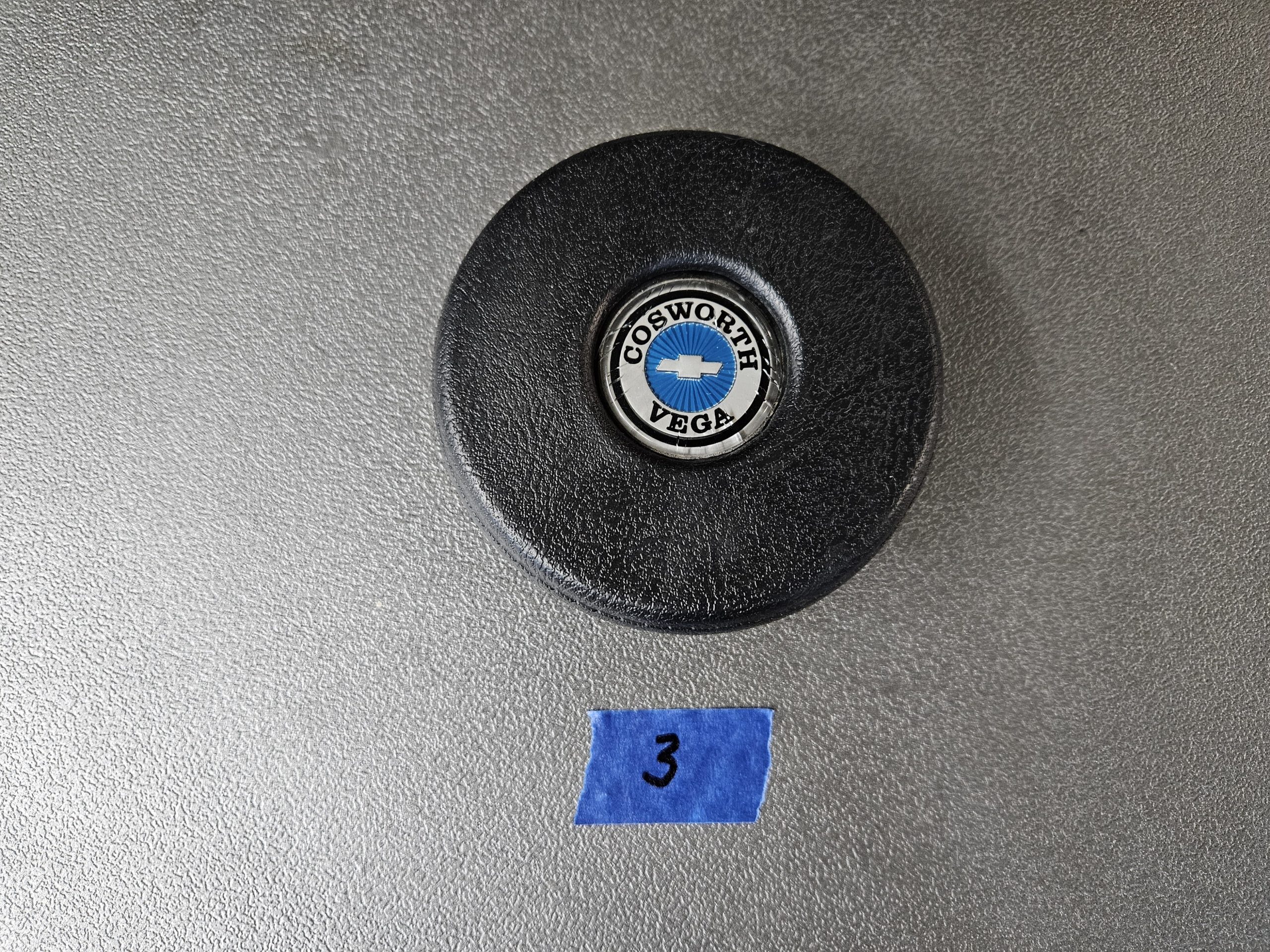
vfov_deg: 58.9
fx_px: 844
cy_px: 476
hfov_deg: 73.9
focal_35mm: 23
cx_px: 635
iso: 500
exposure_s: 1/120
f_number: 1.8
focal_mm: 5.4
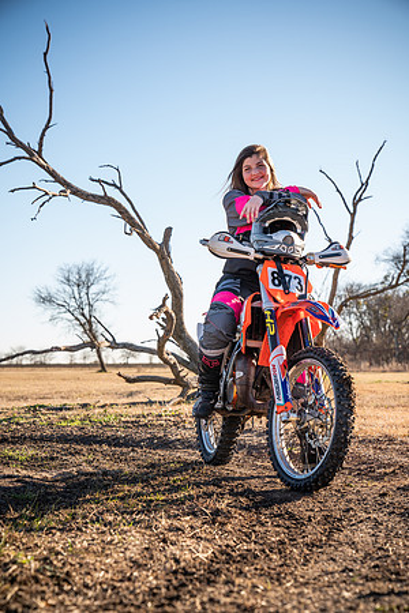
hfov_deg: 21.9
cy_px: 306
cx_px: 204
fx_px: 1057
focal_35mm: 62
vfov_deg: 32.4
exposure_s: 1/250
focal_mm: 62
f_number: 5
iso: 80
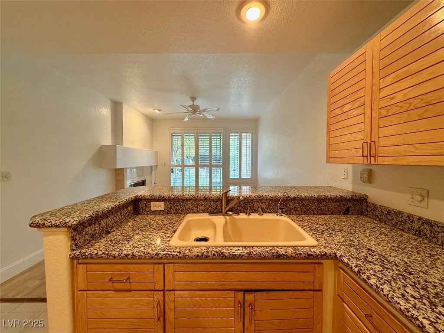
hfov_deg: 102.1
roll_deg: -0.3
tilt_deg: -2.3
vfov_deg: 85.7
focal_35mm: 14
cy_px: 166
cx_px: 222
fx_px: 180
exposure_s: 1/60
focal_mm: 2.22
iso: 200
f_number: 2.2
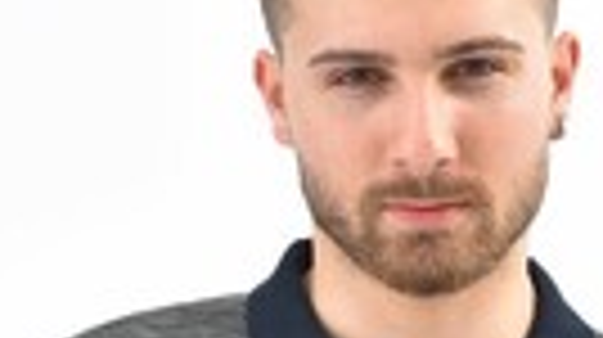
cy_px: 816
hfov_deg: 4.4
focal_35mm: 491
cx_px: 436
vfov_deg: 2.4
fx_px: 7841
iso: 100
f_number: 7.1
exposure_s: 1/160
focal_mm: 116
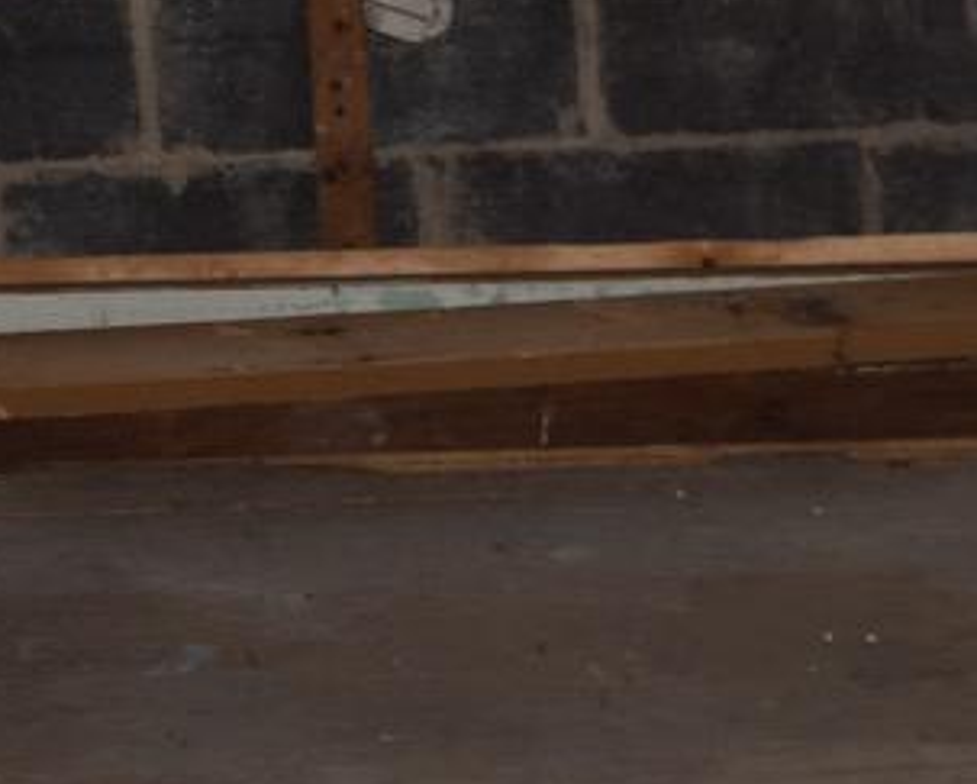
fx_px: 5499
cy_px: -457
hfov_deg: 10.2
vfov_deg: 8.0
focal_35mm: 190
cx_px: 445
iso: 100
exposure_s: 1/60
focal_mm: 20
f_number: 4.2
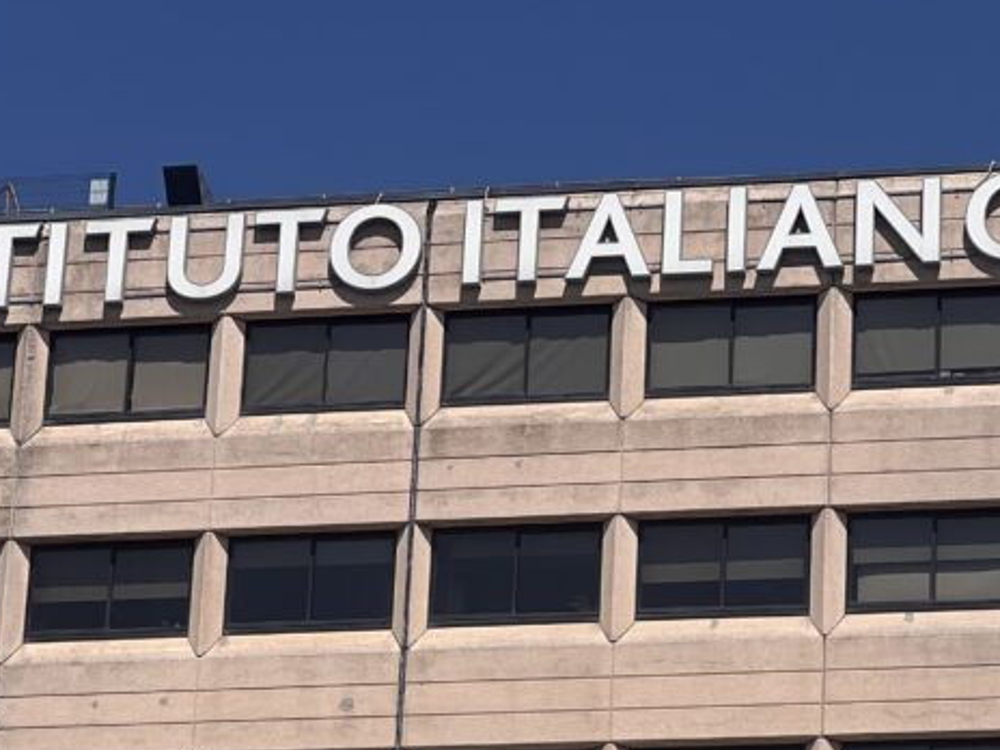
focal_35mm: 170
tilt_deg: +20.3
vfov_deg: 8.7
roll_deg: -3.5
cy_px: 694
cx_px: 524
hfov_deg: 11.6
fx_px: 4911
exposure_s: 1/1698
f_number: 2.8
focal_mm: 9
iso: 32
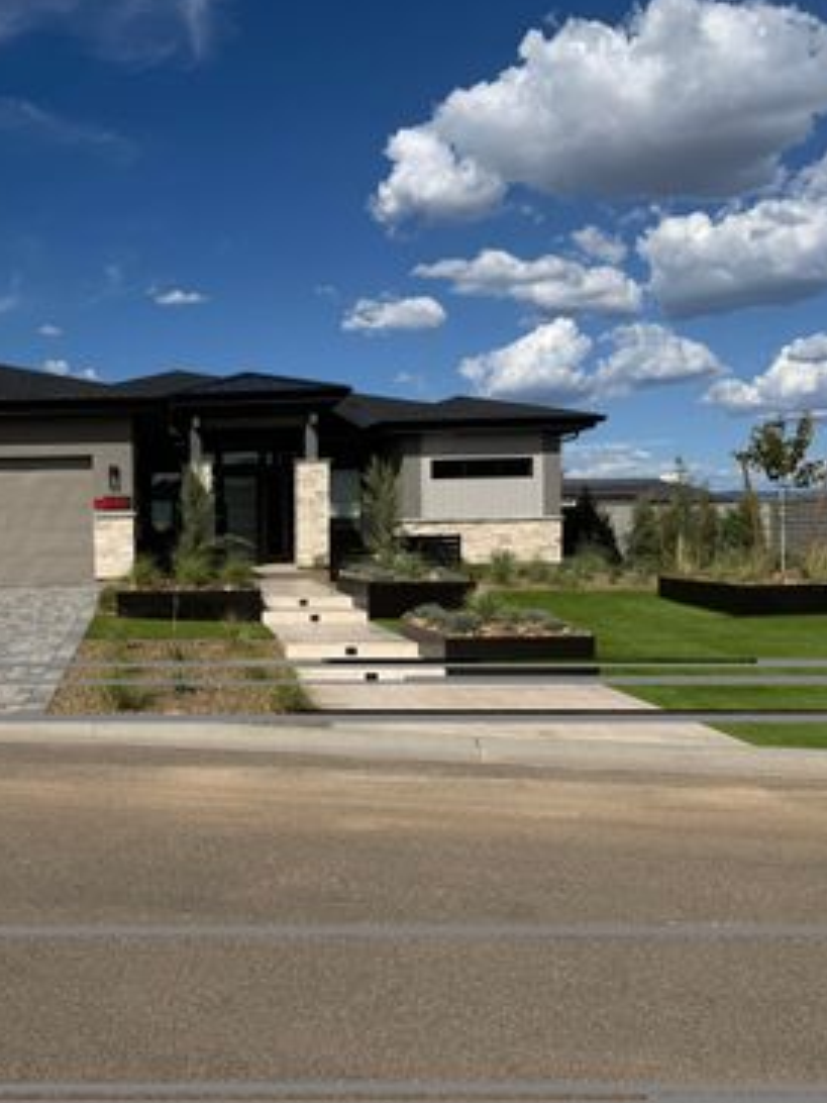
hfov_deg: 40.3
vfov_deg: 55.4
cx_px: 109
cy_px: 556
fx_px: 1051
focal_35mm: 33
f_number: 1.78
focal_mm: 6.76
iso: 80
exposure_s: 1/9091
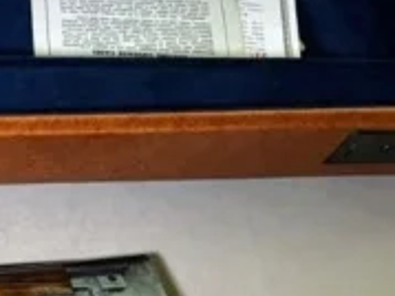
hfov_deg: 18.7
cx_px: -265
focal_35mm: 87
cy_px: 376
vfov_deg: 16.1
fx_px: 992
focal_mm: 5.96
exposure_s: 1/40
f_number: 1.6
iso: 400
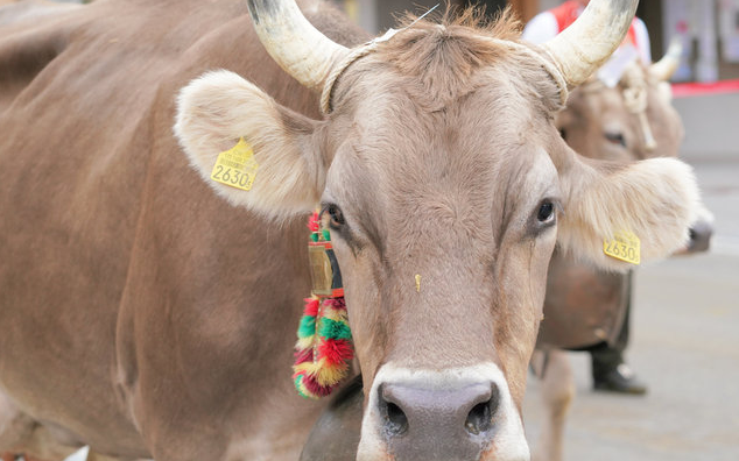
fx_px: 2477
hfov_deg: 17.0
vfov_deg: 10.6
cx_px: 408
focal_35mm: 123
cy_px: 122
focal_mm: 85
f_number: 5
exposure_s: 1/800
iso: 800
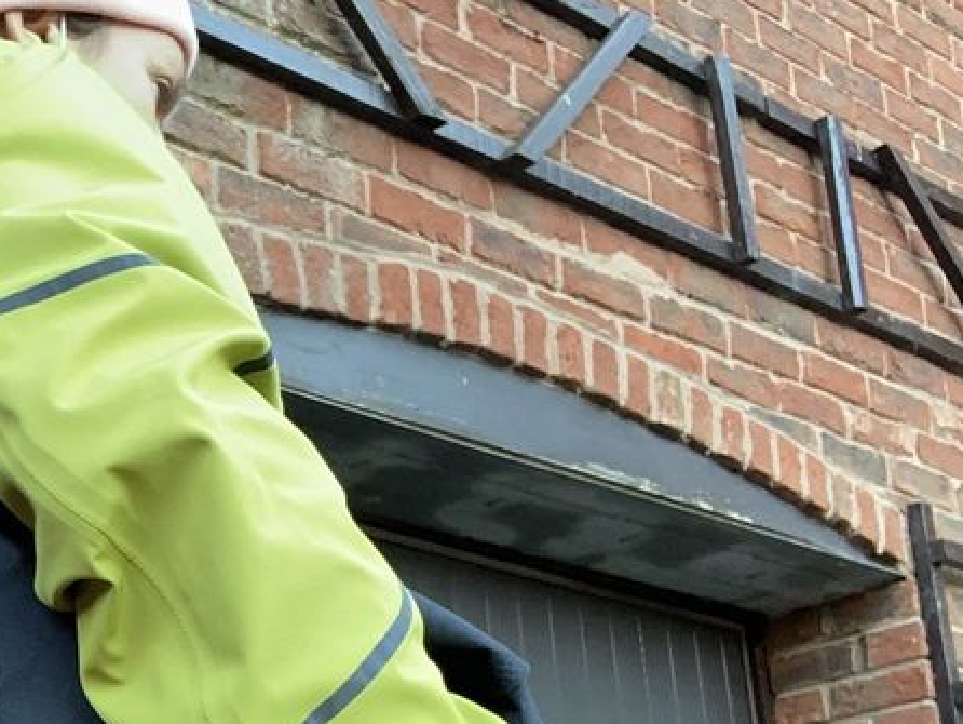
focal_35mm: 66
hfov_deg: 26.4
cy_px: 752
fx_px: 1837
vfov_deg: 21.4
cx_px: -168
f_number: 2.2
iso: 125
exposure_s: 1/60
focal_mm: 2.71
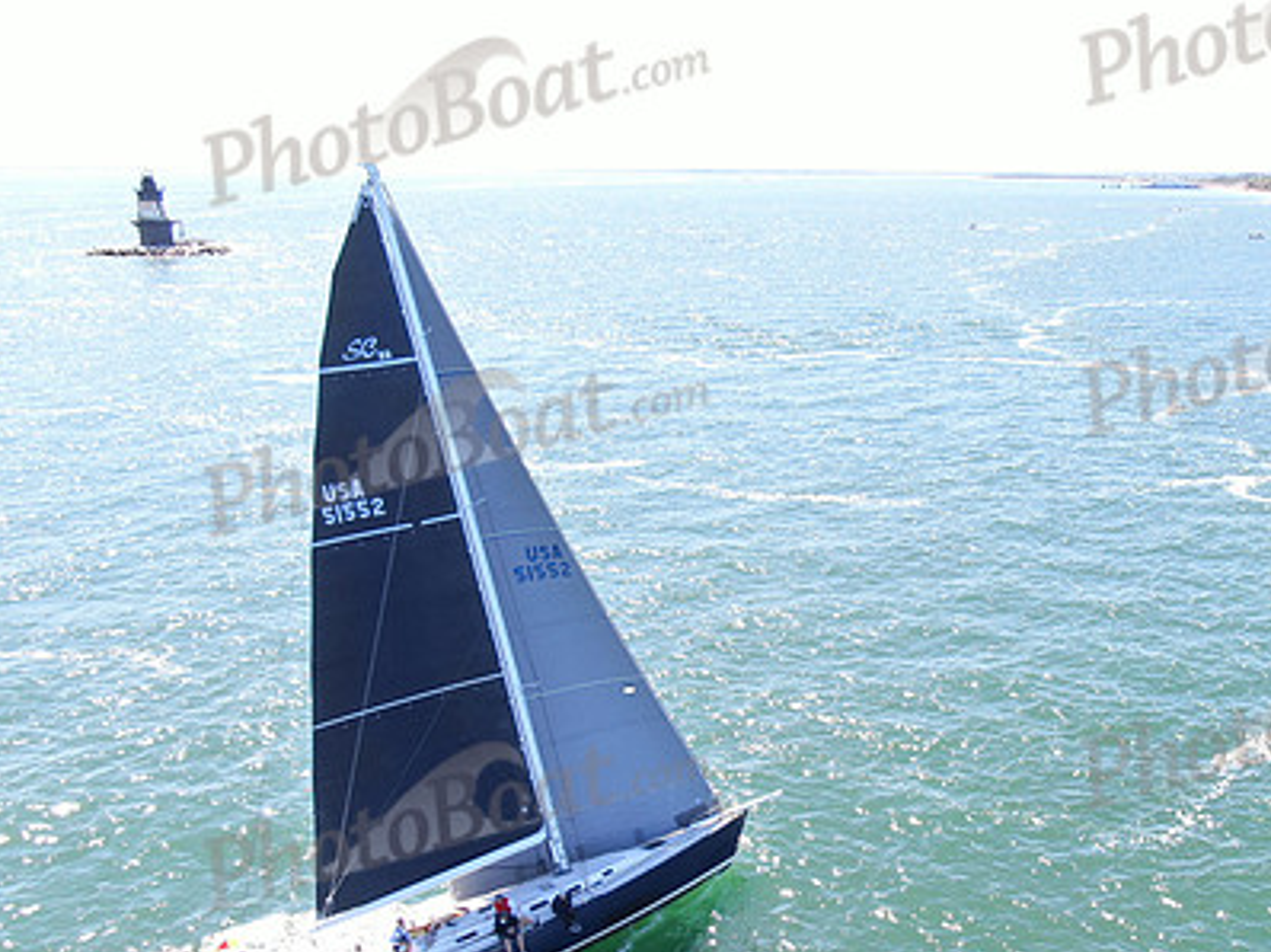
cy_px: 580
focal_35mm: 35
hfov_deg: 51.2
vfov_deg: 40.4
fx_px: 1284
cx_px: 897
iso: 100
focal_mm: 4.39
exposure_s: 1/320
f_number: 2.8
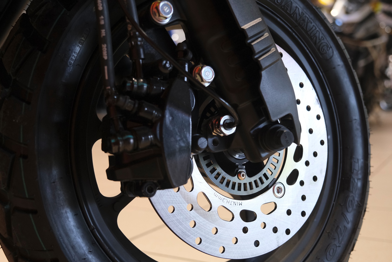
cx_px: 196
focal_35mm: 44
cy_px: 131
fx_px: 479
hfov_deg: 44.5
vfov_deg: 30.5
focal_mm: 29.2
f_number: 4
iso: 2500
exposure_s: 1/160
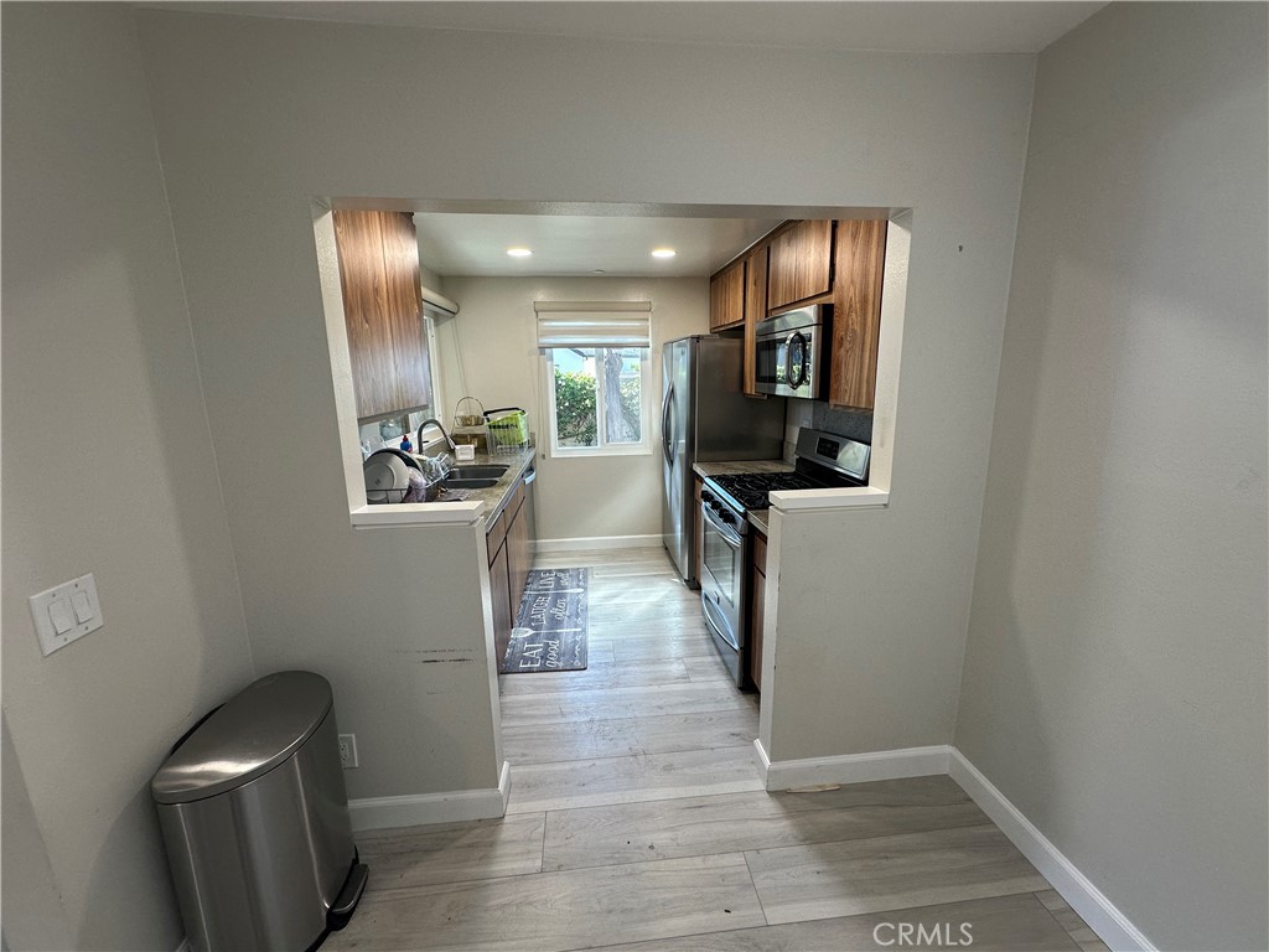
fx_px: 513
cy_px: 476
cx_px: 634
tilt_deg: -11.6
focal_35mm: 14
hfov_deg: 102.1
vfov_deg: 85.7
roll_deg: +0.7
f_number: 2.2
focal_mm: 2.22
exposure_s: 1/120
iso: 125
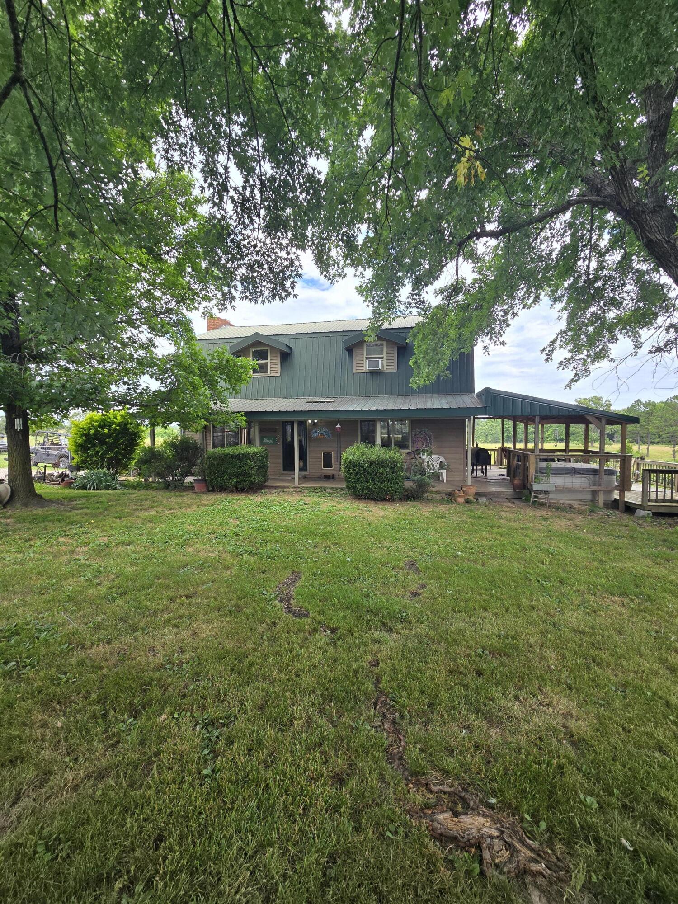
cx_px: 339
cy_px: 452
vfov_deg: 106.2
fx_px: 339
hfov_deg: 89.9
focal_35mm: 13
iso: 50
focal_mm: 2.2
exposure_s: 1/588
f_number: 2.2
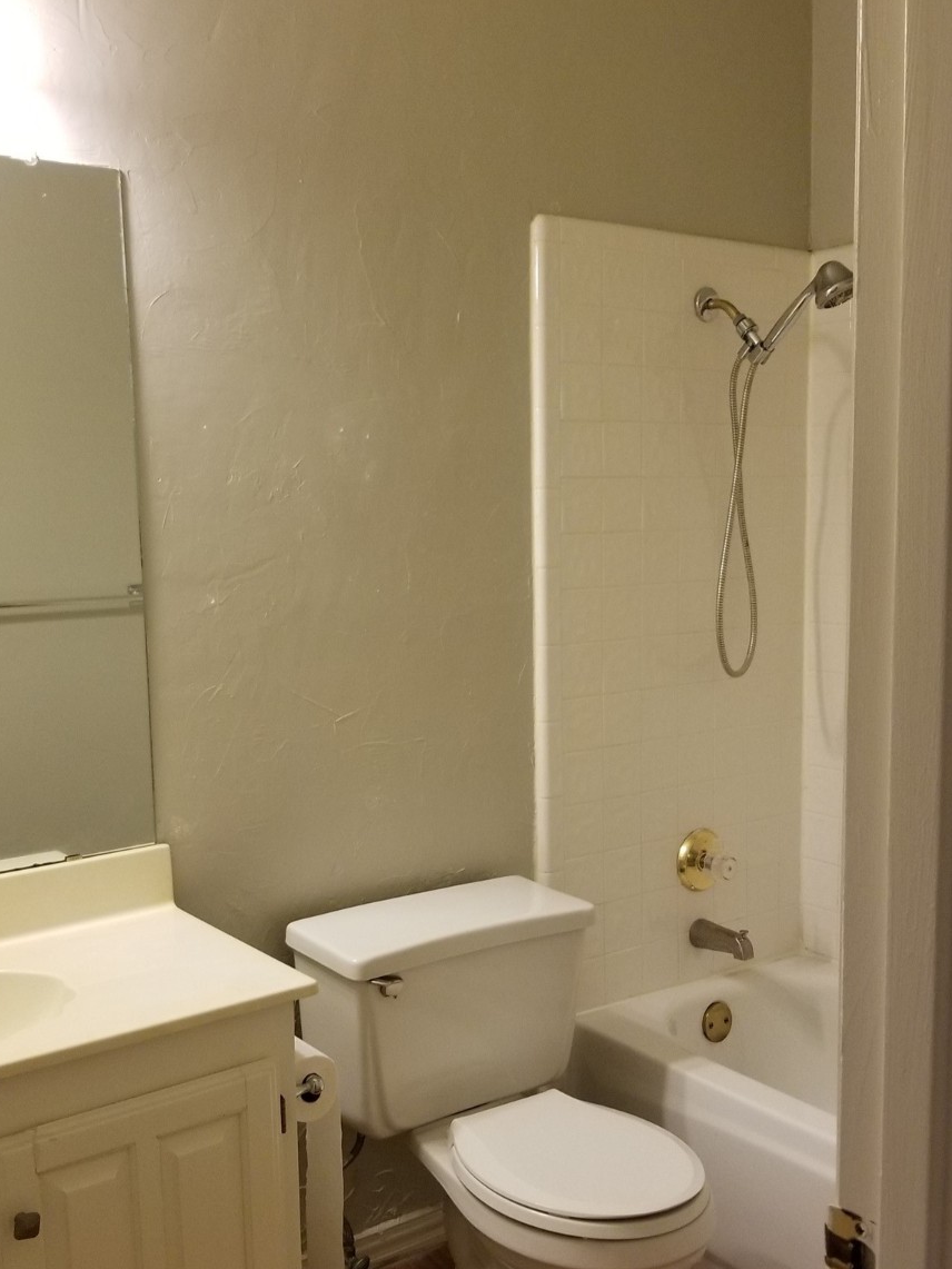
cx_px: 411
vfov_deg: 52.6
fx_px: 1283
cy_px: 673
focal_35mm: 35
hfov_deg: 40.6
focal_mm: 4.3
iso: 200
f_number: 1.7
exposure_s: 1/60
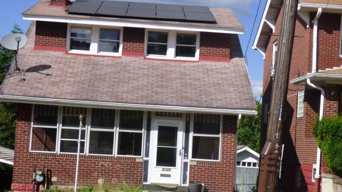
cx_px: 170
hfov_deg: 32.8
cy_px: 118
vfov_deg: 18.8
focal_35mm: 64
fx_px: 580
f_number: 4
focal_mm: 9.92
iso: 100
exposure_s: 1/800
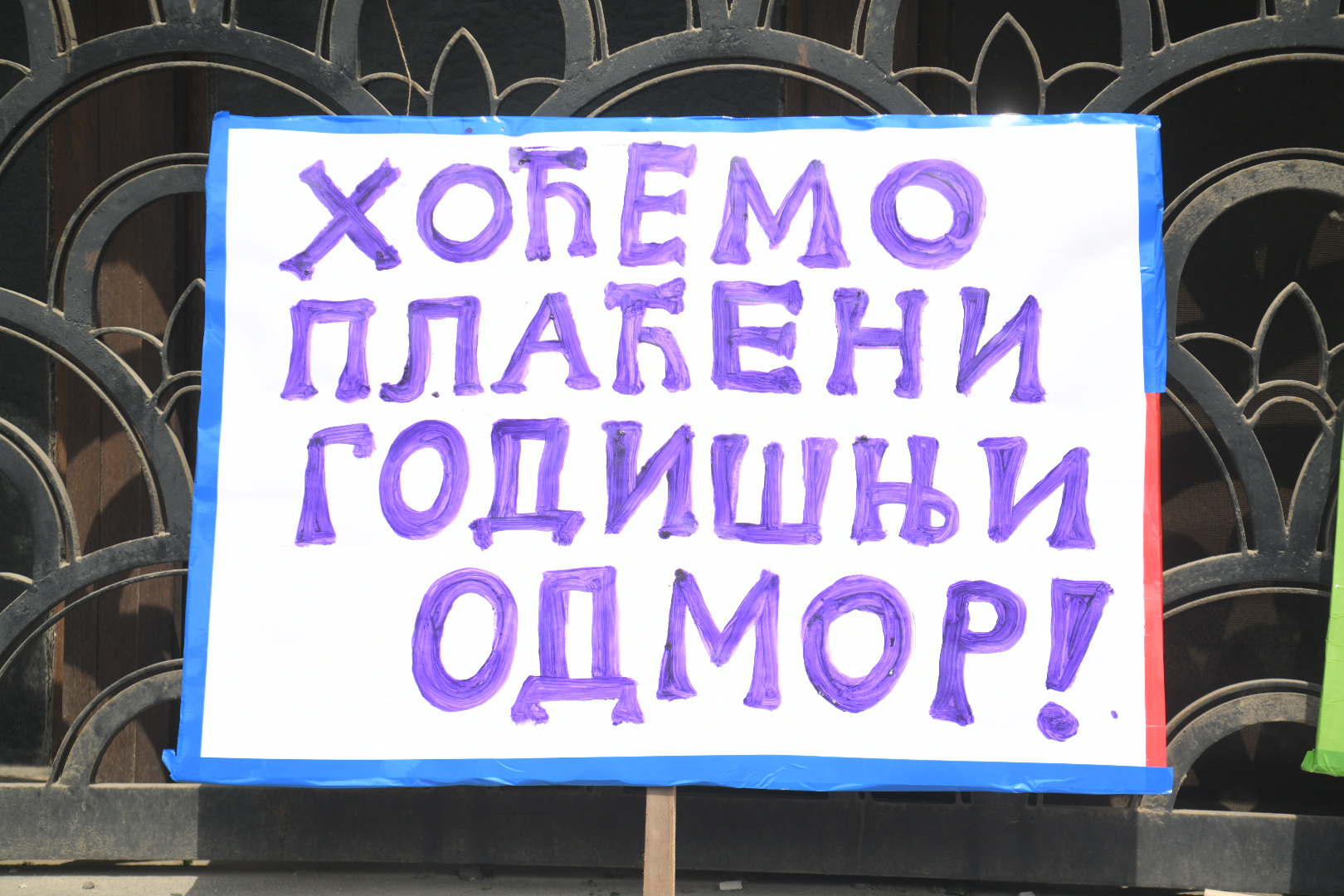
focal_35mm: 65
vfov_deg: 20.9
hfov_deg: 31.0
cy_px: 448
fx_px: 2426
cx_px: 672
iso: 200
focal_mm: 65
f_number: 2.8
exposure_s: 1/2000
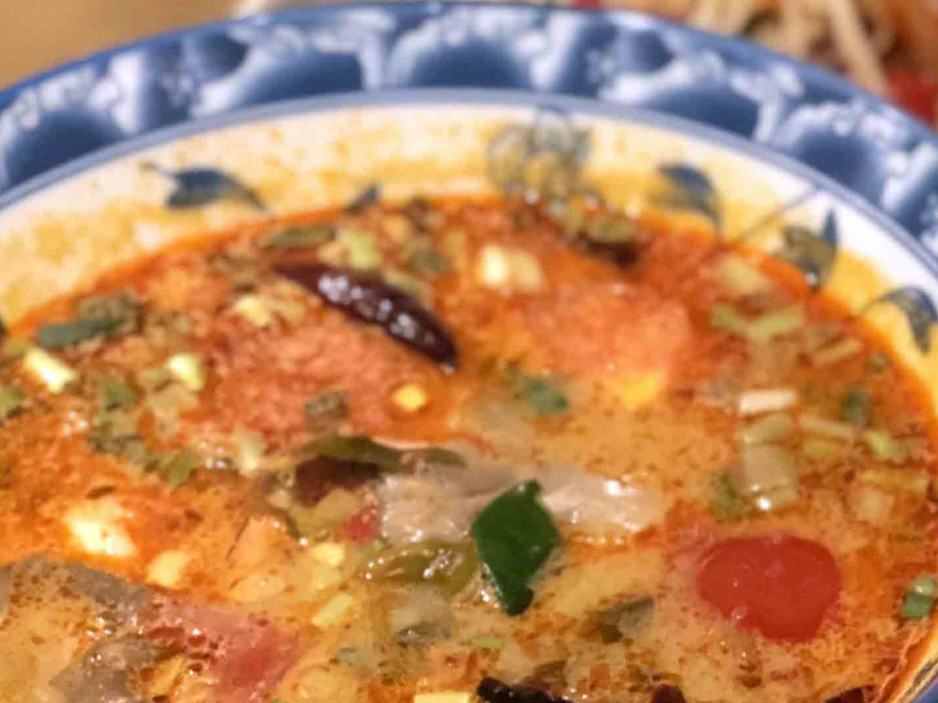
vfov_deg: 9.0
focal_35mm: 162
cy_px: 910
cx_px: 1188
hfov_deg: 11.9
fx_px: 4389
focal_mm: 6.6
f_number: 2.8
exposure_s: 1/50
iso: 1250
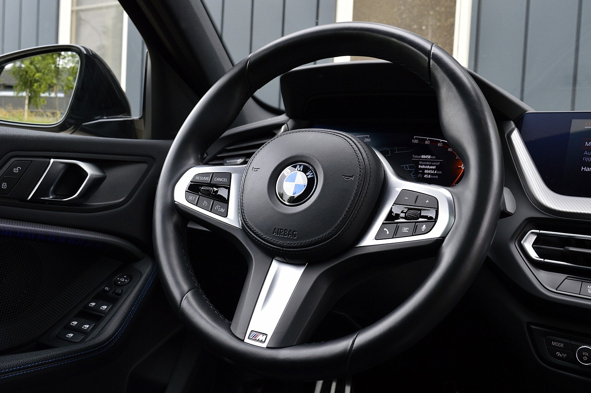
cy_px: 196
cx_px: 296
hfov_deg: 55.1
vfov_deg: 38.3
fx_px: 566
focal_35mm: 34
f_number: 8
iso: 500
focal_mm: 23
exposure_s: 1/60
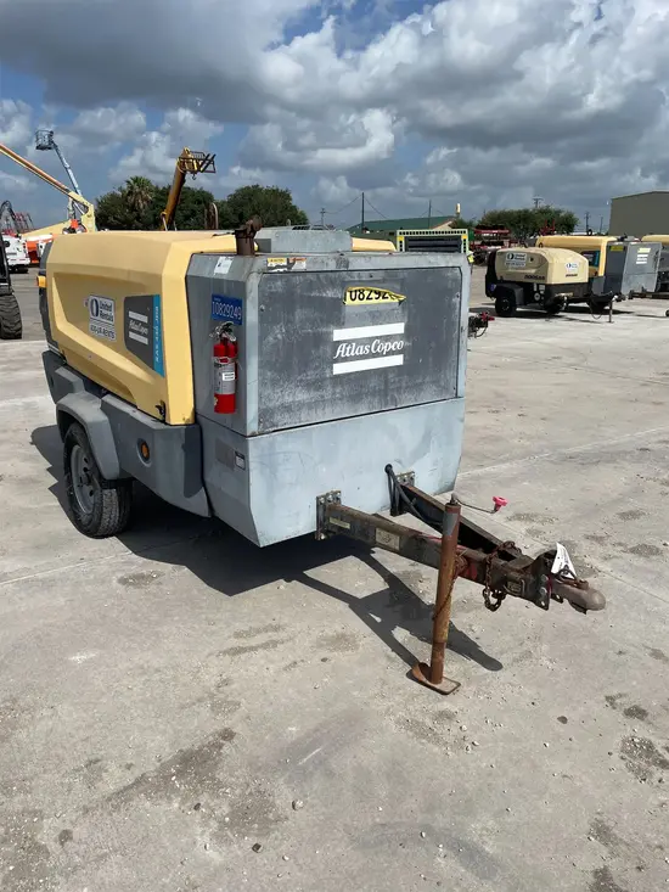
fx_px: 670
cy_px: 446
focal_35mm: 26
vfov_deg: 67.3
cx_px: 334
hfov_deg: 53.1
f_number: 1.6
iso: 32
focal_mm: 4.2
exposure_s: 1/7813
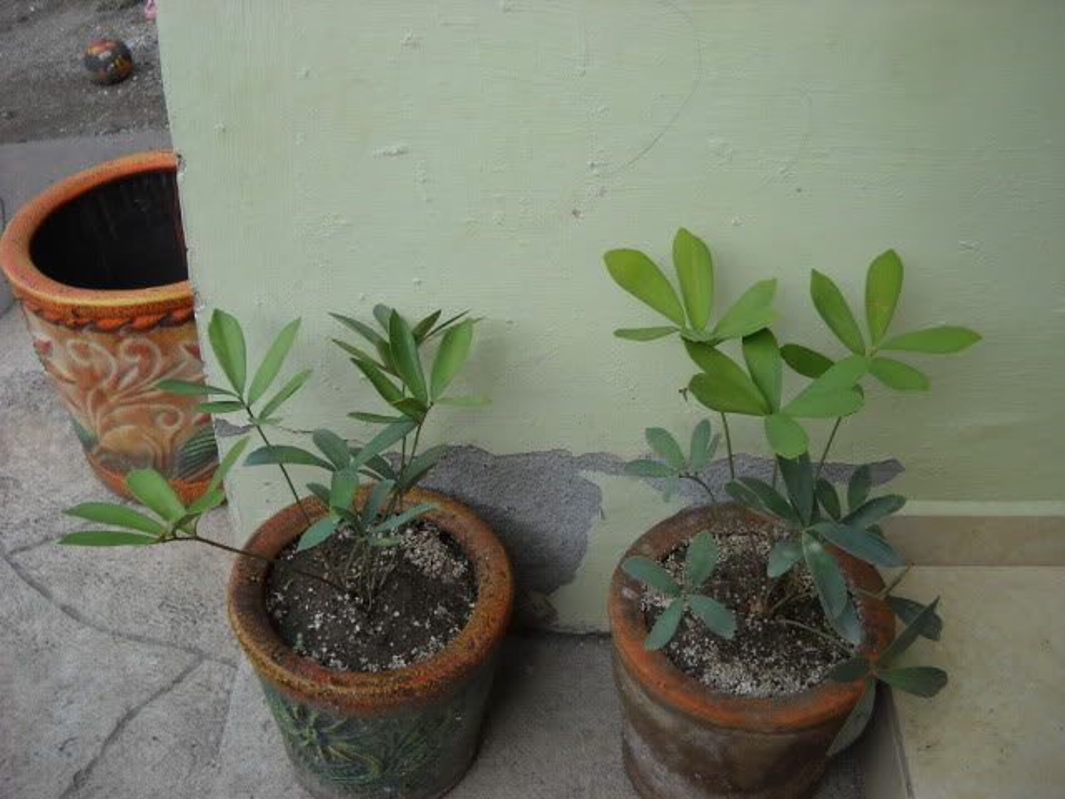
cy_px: 400
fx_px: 1261
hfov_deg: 45.8
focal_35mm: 41
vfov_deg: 35.1
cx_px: 532
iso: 64
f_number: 3.1
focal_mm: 6.7
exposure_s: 1/309
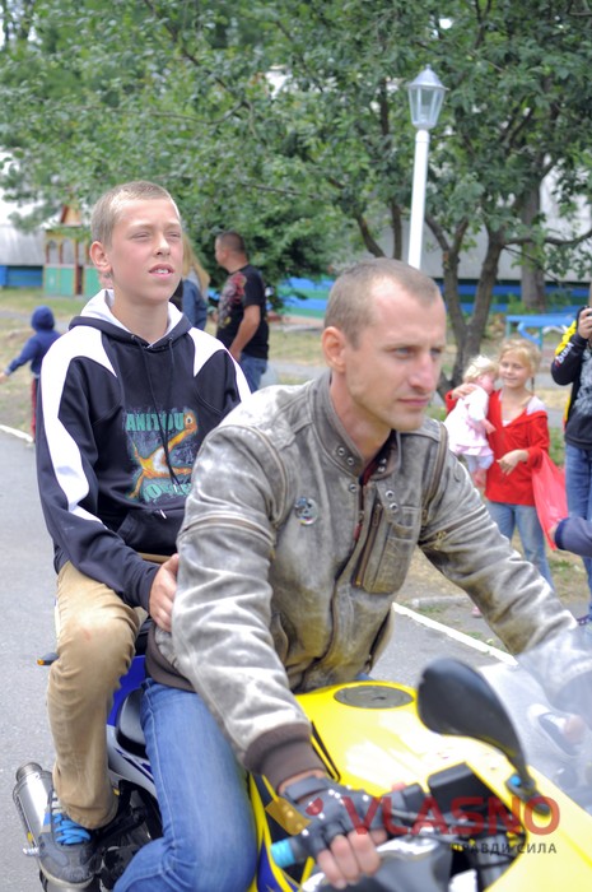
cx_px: 296
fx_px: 1298
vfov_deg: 37.9
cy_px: 446
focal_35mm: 52
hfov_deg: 25.7
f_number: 3.5
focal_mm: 35
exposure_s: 1/320
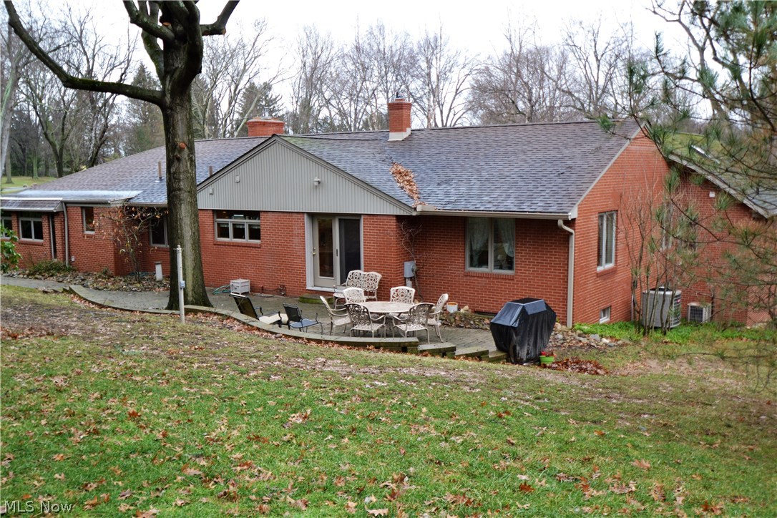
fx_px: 777
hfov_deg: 53.1
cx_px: 388
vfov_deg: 36.9
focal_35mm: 36
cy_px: 259
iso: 400
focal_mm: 24
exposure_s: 1/100
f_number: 5
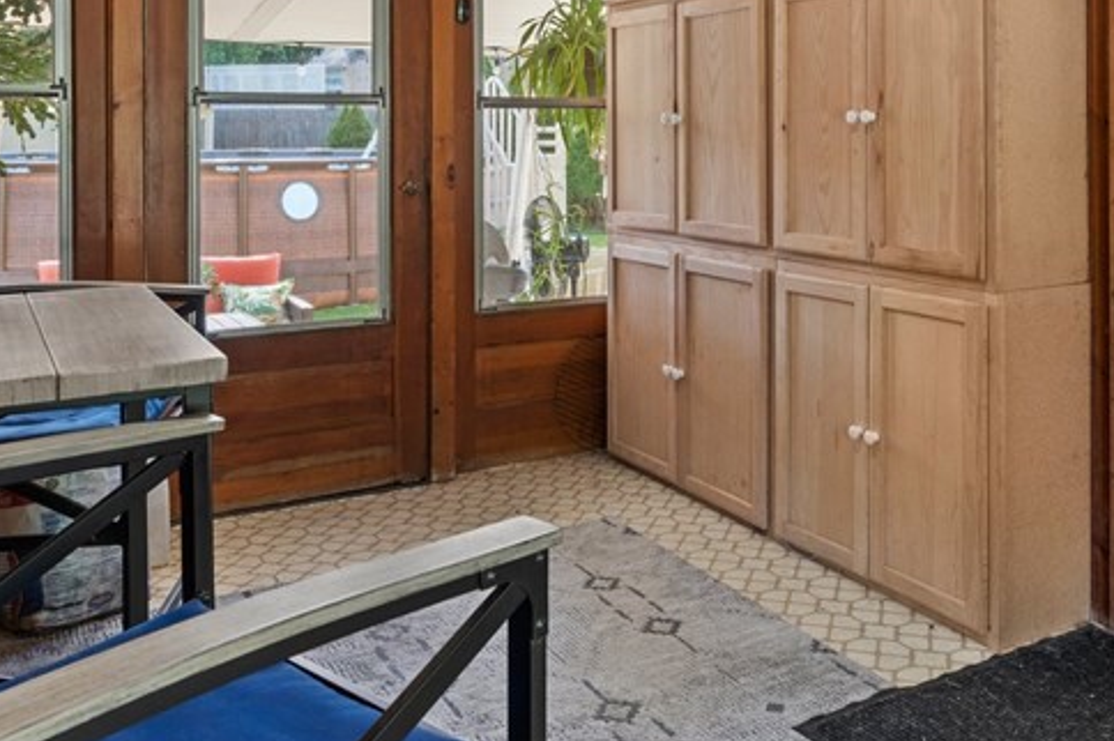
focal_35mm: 36
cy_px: 133
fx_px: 1113
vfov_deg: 35.5
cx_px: 644
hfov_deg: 52.9
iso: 320
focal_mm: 17
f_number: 9
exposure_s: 1/2.5
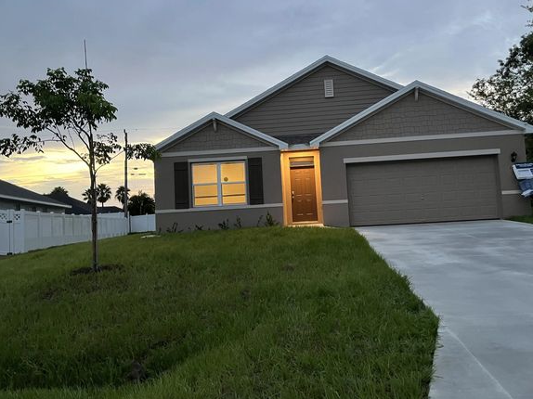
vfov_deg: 48.2
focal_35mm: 29
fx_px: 446
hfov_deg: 61.6
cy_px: 186
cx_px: 280
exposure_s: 1/60
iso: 500
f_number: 1.6
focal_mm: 5.1
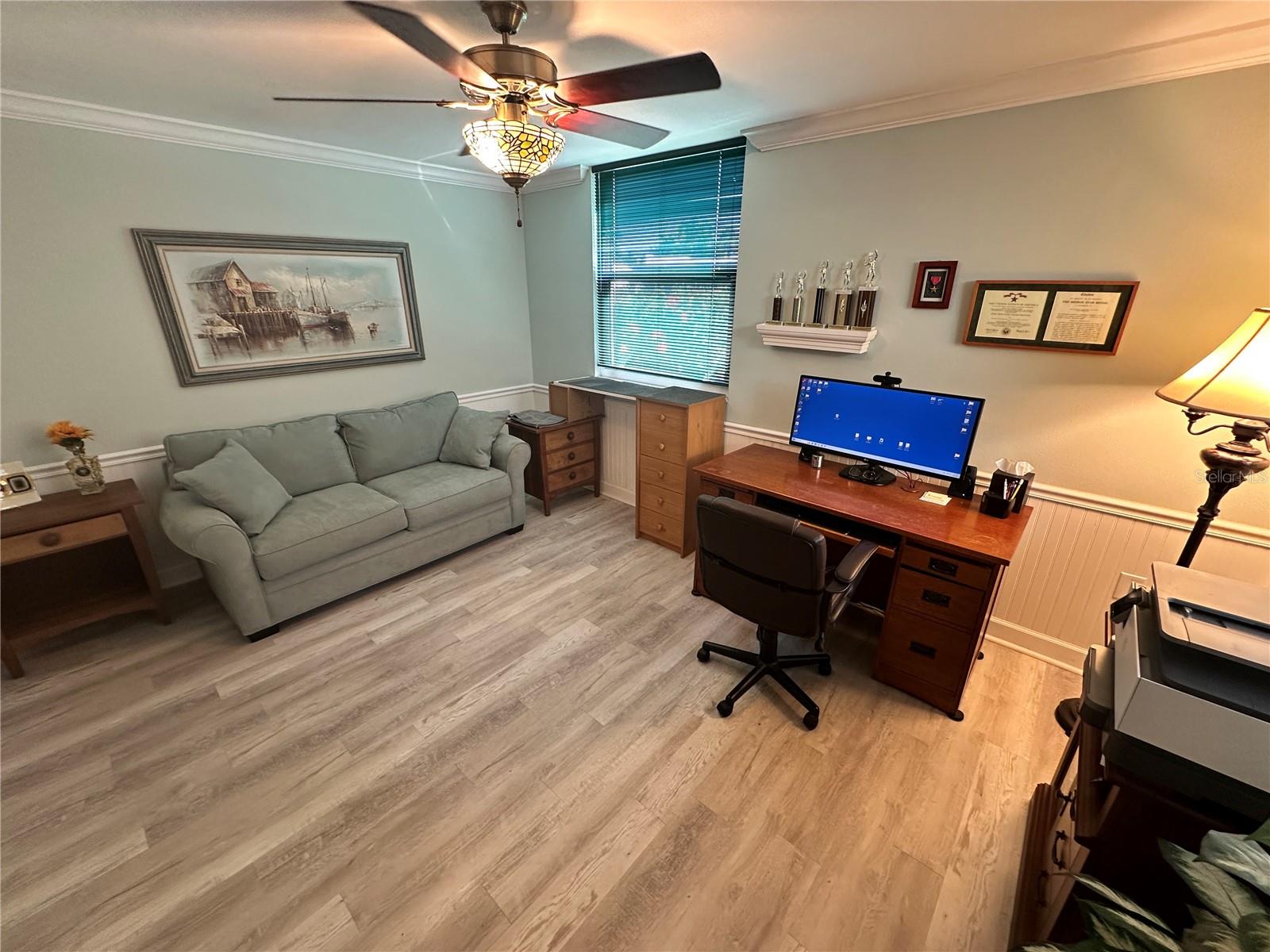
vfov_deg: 85.7
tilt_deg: -20.3
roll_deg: -0.6
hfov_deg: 102.1
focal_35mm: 14
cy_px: 476
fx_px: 514
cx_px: 635
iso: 250
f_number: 2.2
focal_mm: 2.22
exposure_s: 1/60
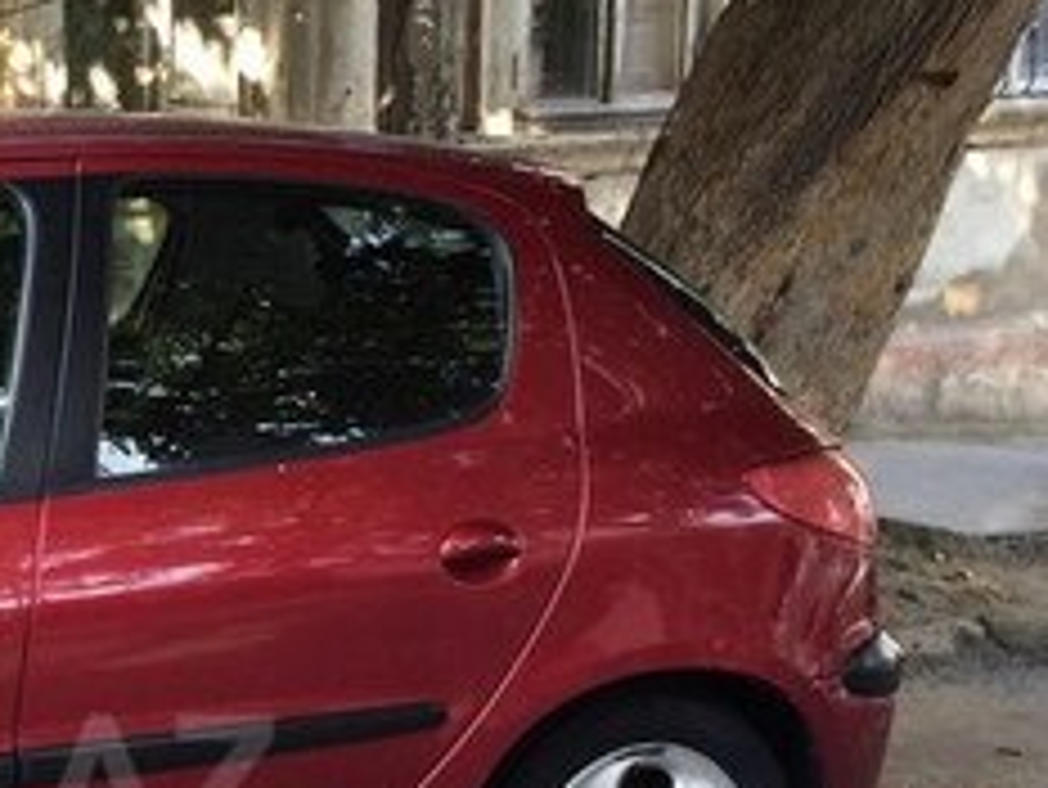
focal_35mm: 82
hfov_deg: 22.1
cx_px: -184
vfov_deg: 17.6
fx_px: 2484
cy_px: 781
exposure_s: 1/100
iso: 32
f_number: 2.2
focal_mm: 4.15
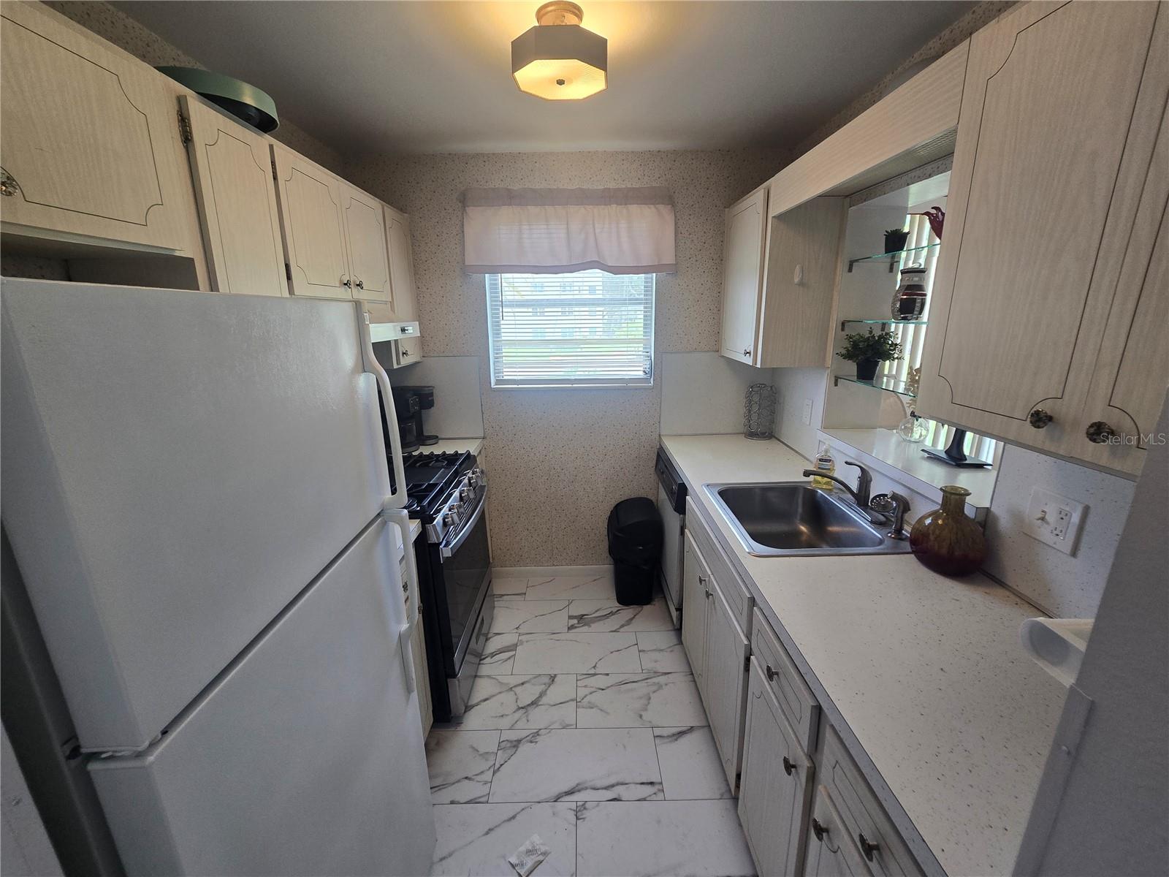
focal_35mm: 13
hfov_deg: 106.2
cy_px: 438
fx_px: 439
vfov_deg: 89.9
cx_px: 584
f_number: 2.2
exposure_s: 1/60
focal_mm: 2.2
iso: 80
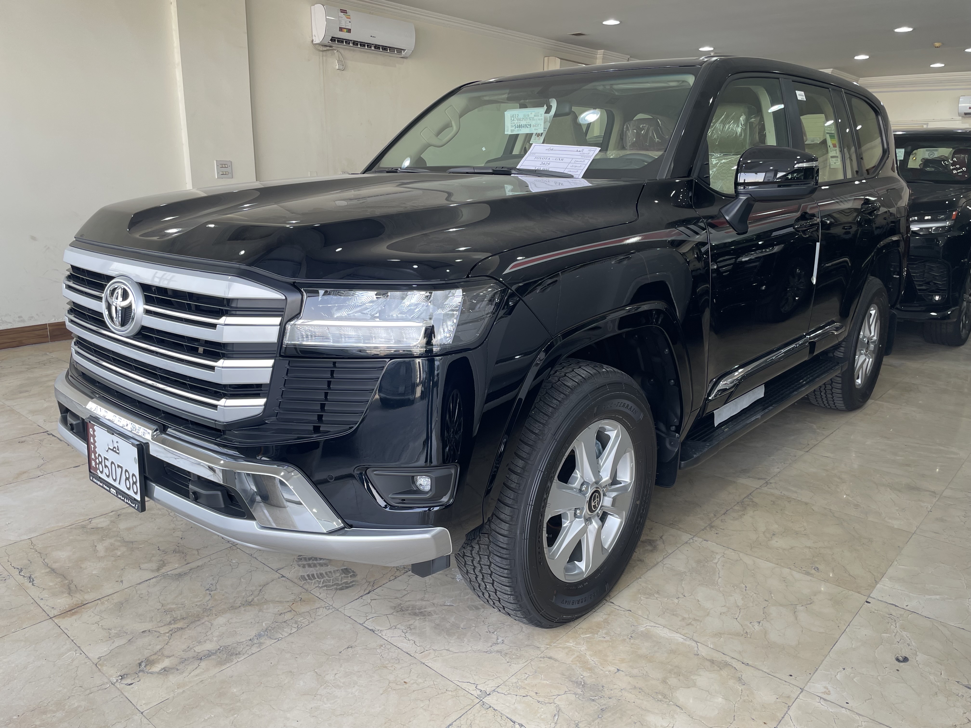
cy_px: 364
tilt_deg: -15.0
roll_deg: -0.7
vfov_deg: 53.1
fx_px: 729
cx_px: 486
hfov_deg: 67.3
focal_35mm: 26
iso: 32
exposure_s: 1/121
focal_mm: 4.2
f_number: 1.6
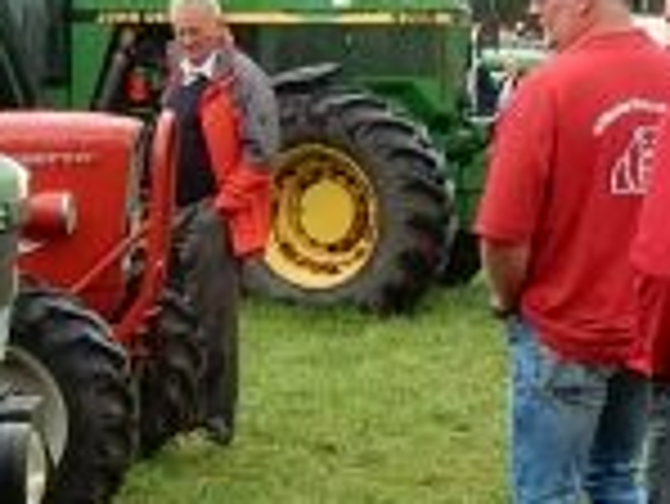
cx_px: 126
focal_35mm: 134
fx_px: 2596
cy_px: 468
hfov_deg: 14.6
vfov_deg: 11.0
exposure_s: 1/250
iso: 125
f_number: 3.7
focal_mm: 4.5
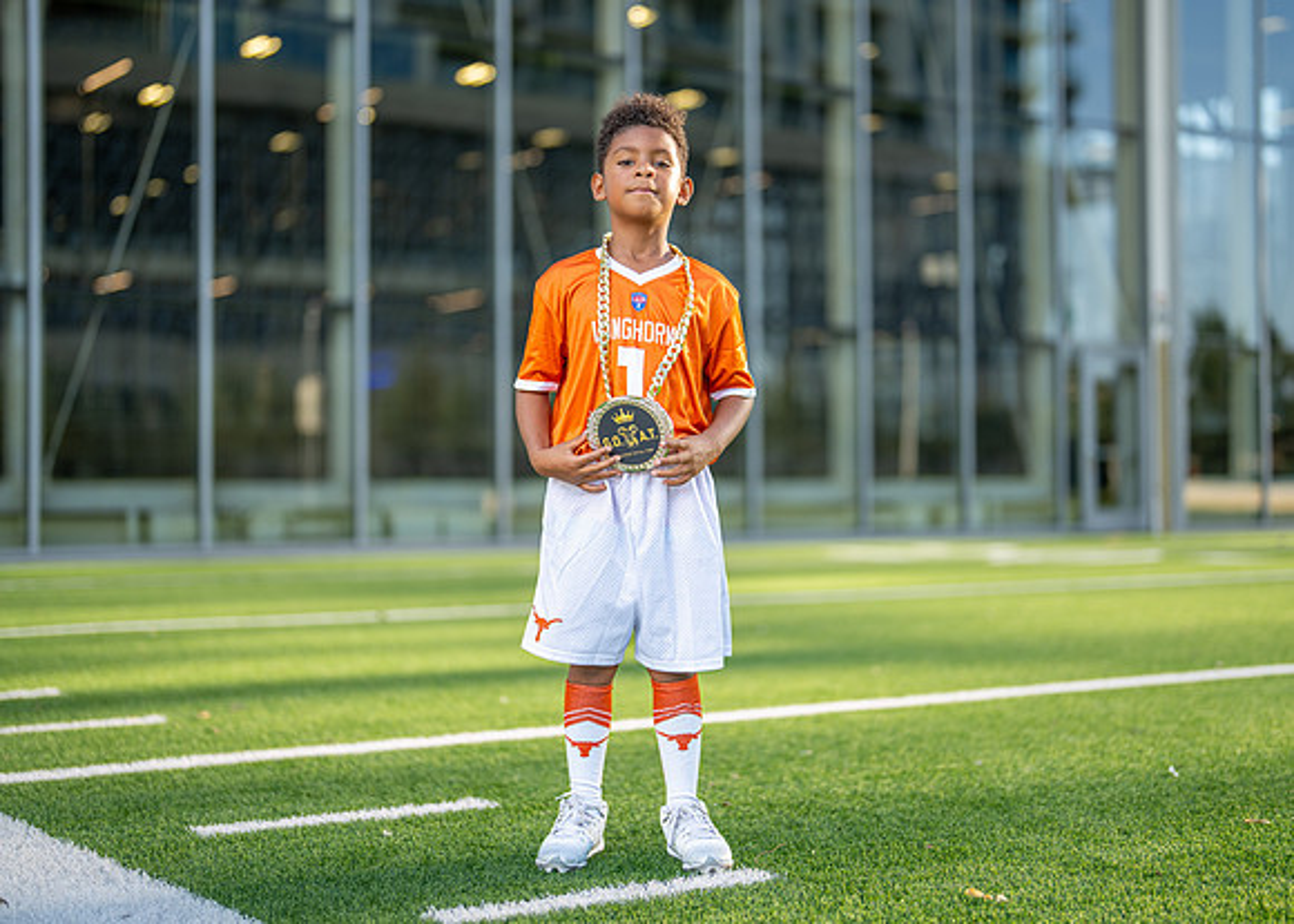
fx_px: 2058
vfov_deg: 25.3
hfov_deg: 34.9
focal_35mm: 56
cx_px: 638
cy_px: 448
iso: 100
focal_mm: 50
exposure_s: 1/1600
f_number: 1.2
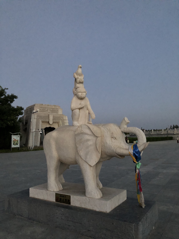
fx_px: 193
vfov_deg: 63.4
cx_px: 90
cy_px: 120
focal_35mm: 28
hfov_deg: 49.7
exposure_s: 1/4
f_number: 1.8
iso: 160
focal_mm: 4
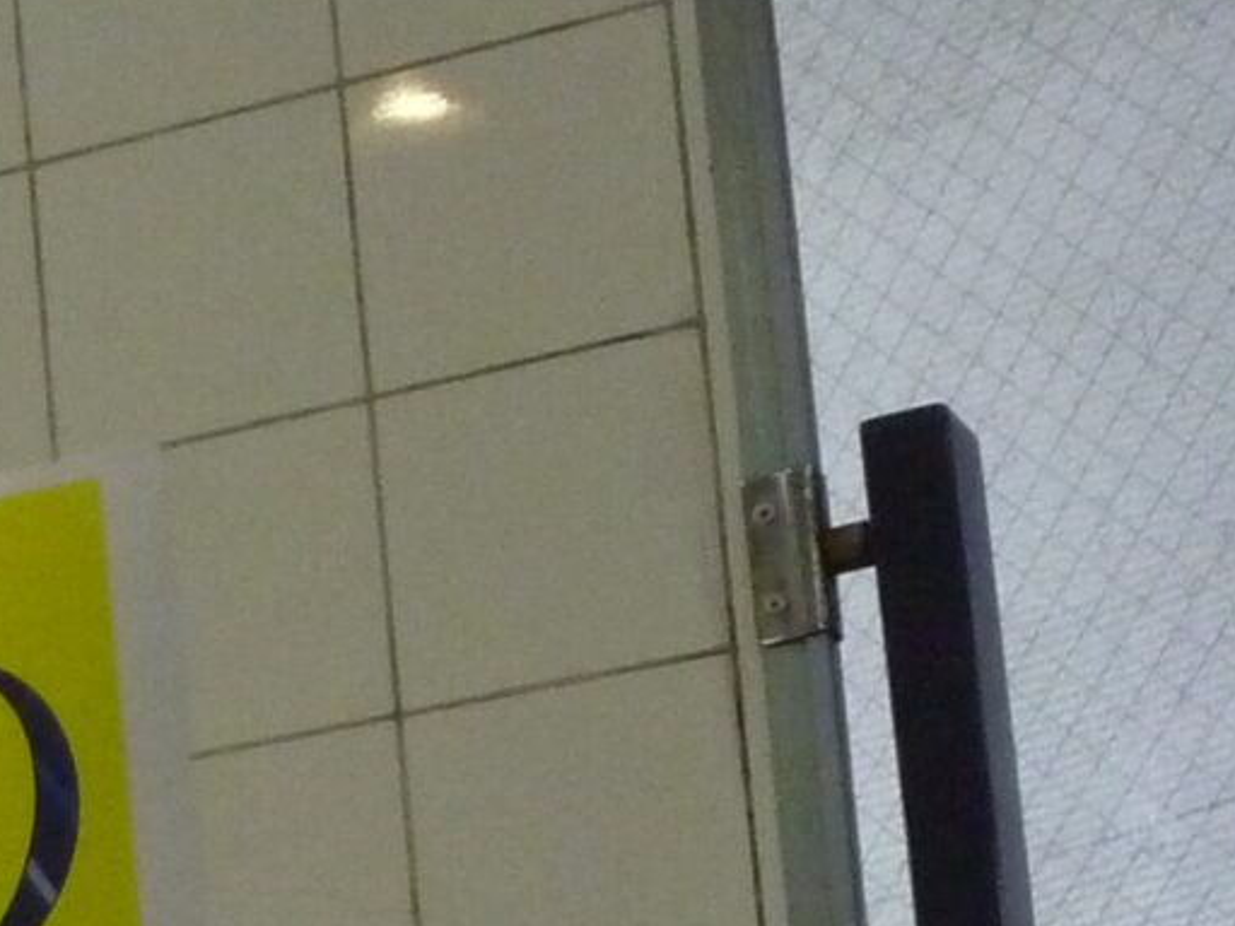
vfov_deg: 8.5
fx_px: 5887
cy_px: 1838
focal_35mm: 165
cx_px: -1638
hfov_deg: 10.5
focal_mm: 5.9
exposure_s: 1/60
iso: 400
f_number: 3.2
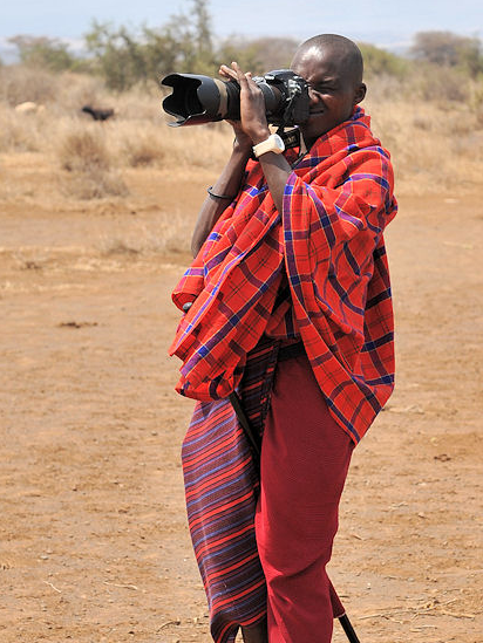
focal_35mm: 98
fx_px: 1822
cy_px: 390
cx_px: 196
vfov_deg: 20.0
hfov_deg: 15.1
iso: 200
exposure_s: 1/640
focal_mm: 70
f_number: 7.1
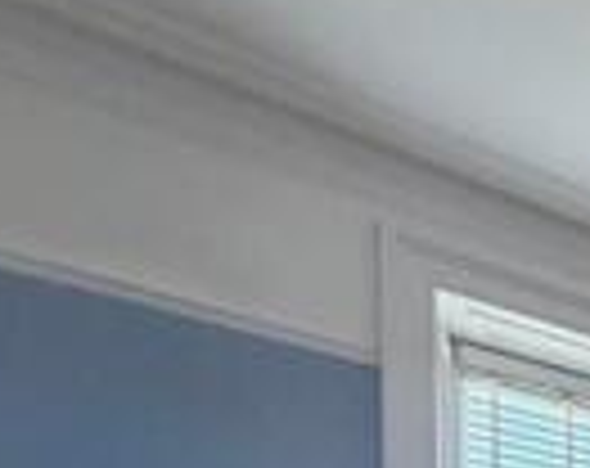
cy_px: 848
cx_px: 1097
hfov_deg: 20.4
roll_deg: +0.1
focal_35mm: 61
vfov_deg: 18.9
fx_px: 1062
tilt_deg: +0.0
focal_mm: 2.22
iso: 250
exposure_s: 1/121
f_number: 2.2
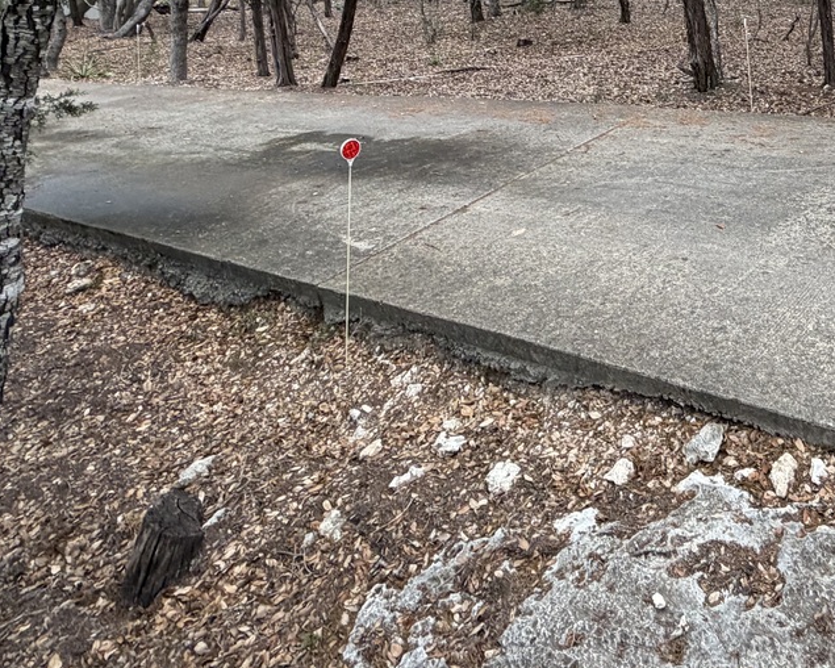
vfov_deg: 40.7
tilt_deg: -10.9
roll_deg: -3.5
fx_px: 766
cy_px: -13
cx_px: 682
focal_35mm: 31
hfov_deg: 53.0
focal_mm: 2.22
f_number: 2.2
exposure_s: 1/121
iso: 160
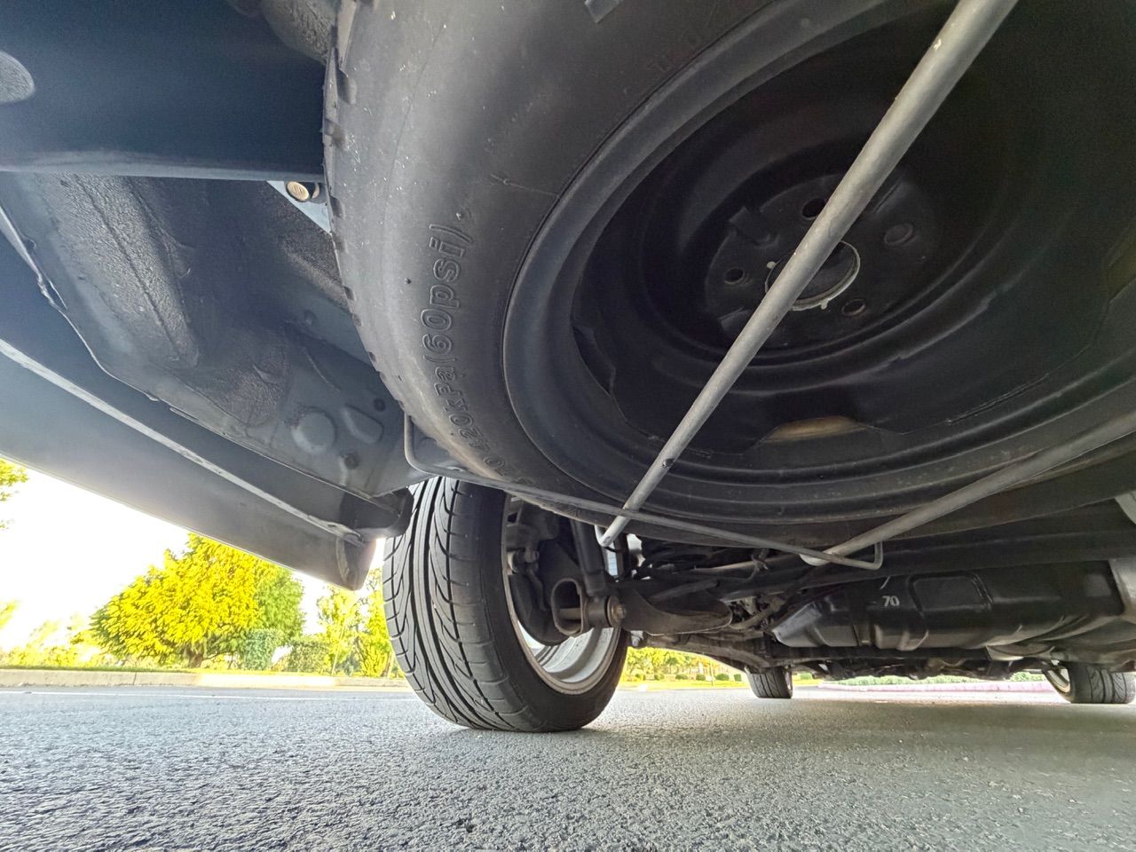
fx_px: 459
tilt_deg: +29.6
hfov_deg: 102.1
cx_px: 568
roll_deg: -0.8
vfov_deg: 85.7
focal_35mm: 14
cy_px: 426
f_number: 2.2
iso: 800
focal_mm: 2.22
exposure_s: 1/60
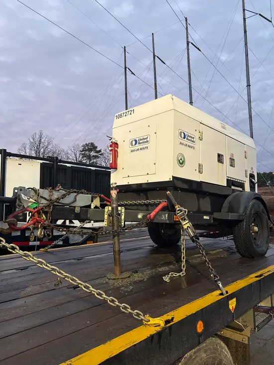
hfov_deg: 53.1
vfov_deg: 67.3
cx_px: 137
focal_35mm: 26
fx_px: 274
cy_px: 182
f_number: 1.6
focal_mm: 5.96
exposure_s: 1/60
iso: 320
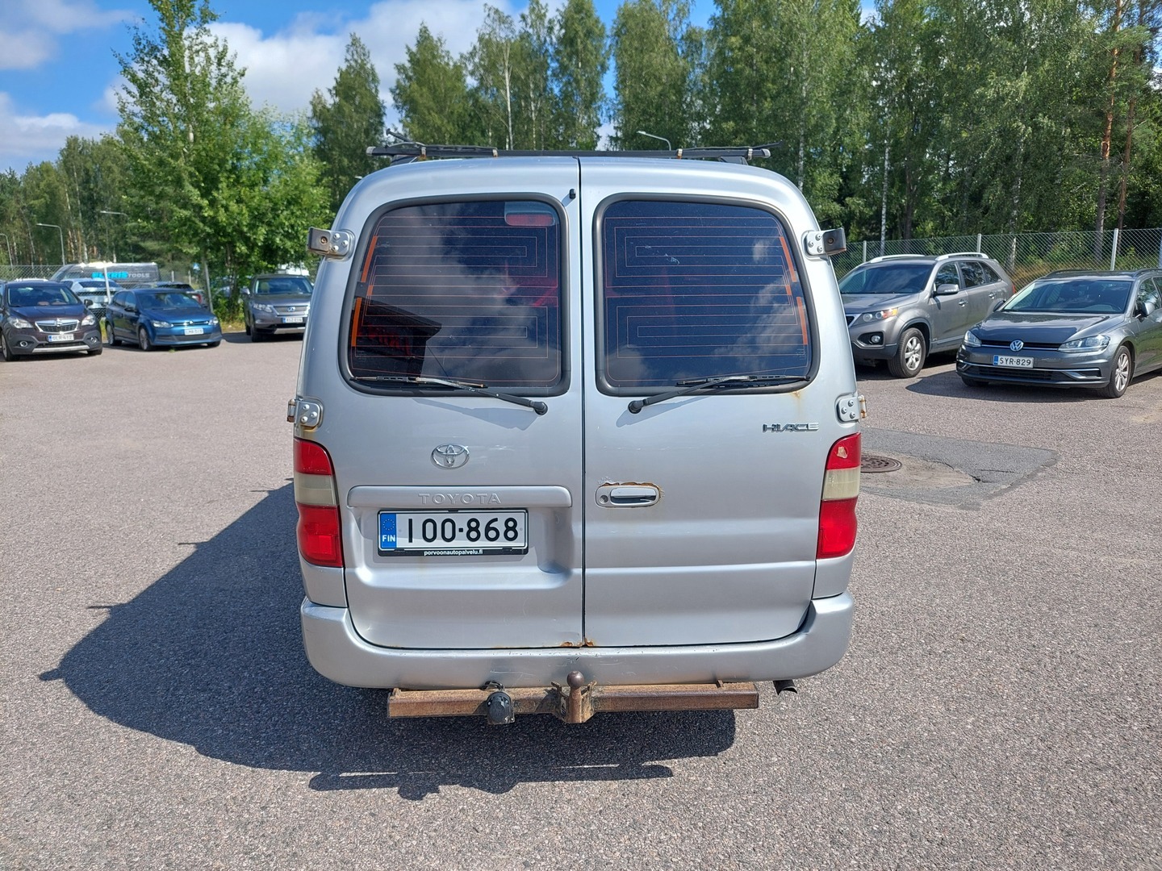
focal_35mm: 25
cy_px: 436
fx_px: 839
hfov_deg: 69.4
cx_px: 581
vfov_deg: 54.9
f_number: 1.8
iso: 40
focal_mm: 5.23
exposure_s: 1/1552
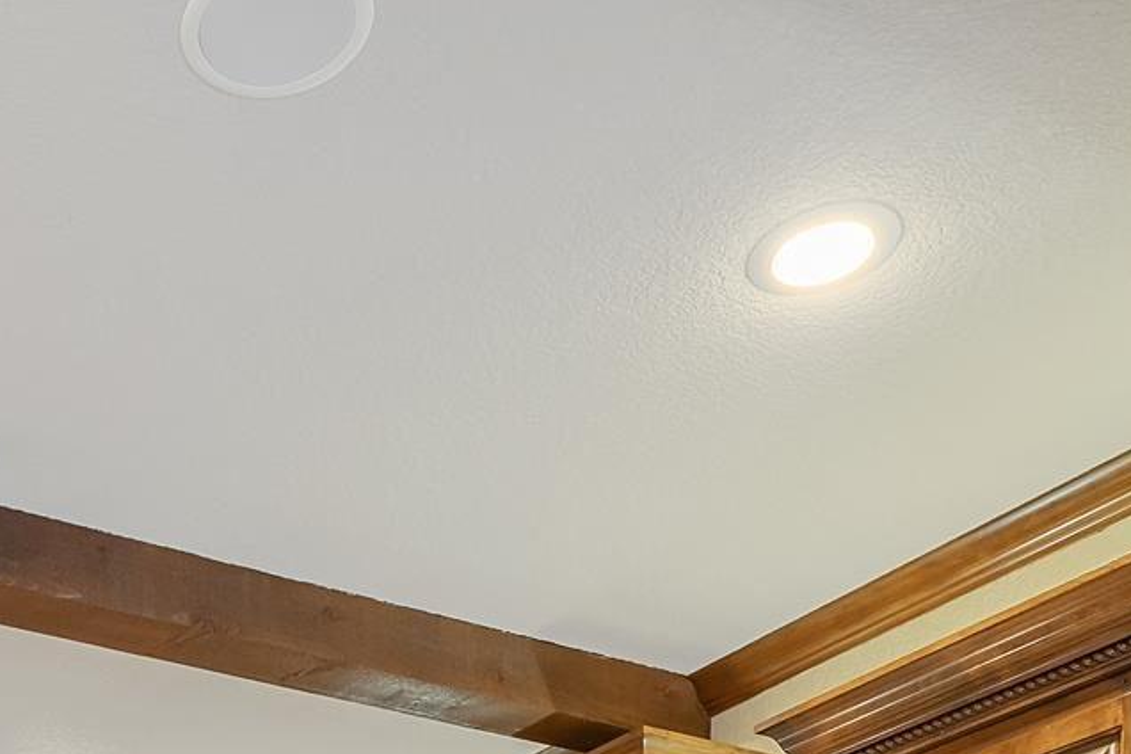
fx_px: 1853
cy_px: 1468
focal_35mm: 59
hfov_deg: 31.3
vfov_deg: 17.3
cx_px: -11
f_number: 8
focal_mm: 15
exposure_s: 1/5
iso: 800
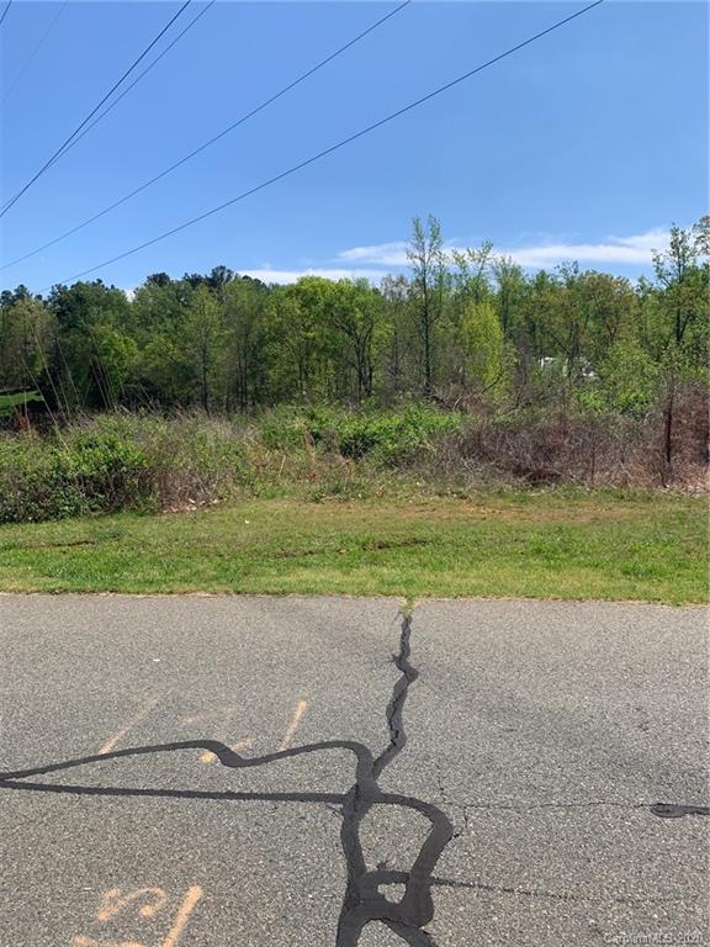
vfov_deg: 67.3
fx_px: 711
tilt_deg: -6.2
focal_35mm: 26
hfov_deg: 53.1
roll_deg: +0.2
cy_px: 474
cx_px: 355
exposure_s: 1/2481
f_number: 1.8
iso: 25
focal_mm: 4.25
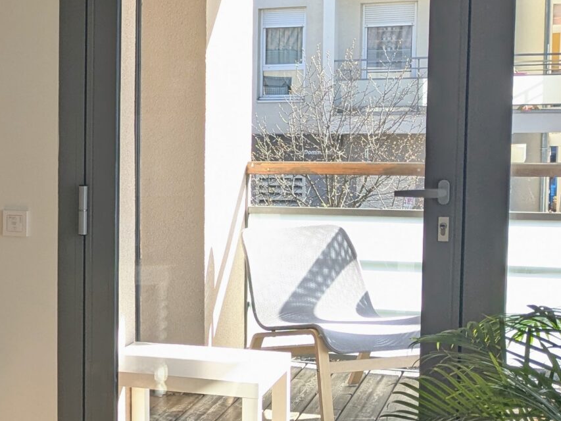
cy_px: 238
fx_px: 1313
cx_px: -163
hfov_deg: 21.8
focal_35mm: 81
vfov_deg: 18.2
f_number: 1.73
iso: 41
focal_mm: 4.38
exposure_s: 1/377
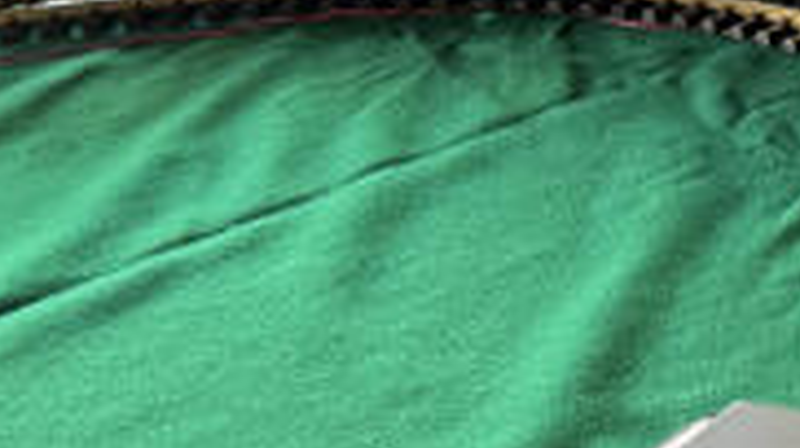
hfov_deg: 17.4
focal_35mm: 115
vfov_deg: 10.5
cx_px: 1068
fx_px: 2437
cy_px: 132
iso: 200
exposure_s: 1/121
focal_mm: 6.8
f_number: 1.8
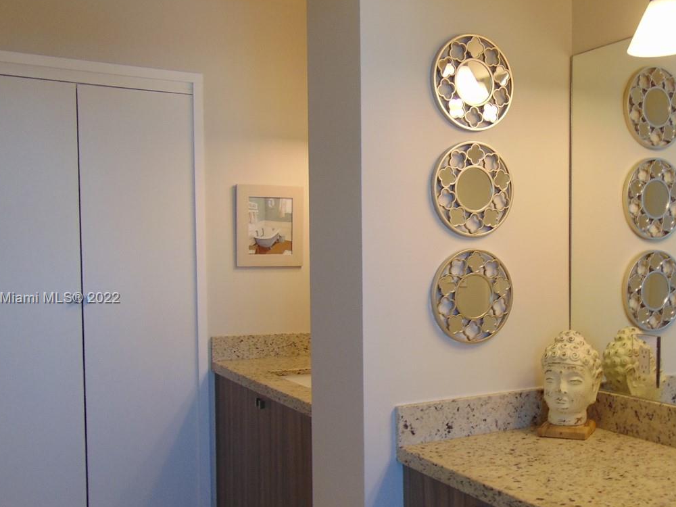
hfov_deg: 46.2
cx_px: 444
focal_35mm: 40
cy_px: 299
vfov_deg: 35.9
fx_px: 781
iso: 80
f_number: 3
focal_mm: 4.5
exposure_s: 1/60
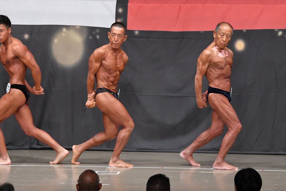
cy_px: 96
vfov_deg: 5.7
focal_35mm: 240
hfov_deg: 8.6
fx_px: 1906
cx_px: 143
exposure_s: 1/400
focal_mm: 160
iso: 6400
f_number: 5.6
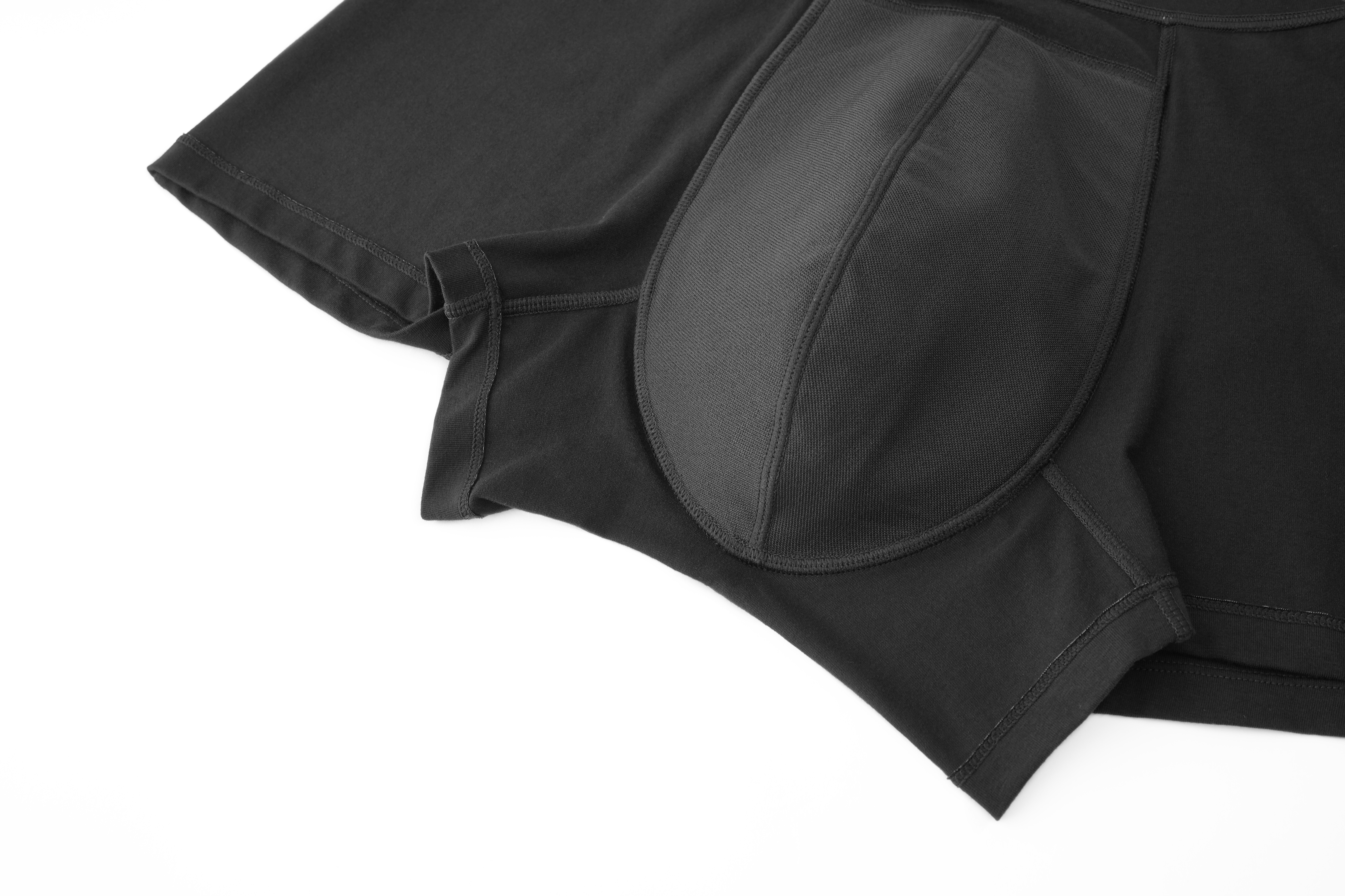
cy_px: 448
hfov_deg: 54.4
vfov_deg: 37.9
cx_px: 672
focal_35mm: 35
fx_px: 1308
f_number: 10
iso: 200
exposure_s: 1/100
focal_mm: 35
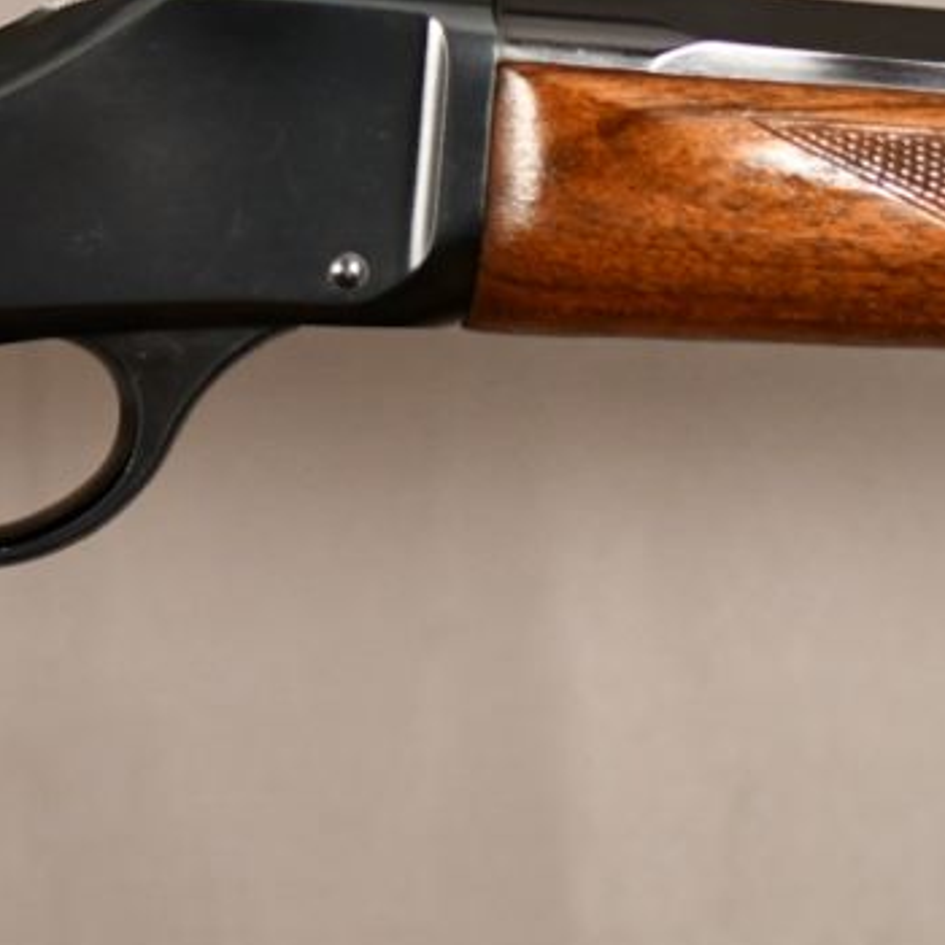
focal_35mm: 224
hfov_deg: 7.8
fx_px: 6918
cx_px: 38
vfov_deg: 7.8
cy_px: 158
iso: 2200
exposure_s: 1/250
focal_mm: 60
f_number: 3.2
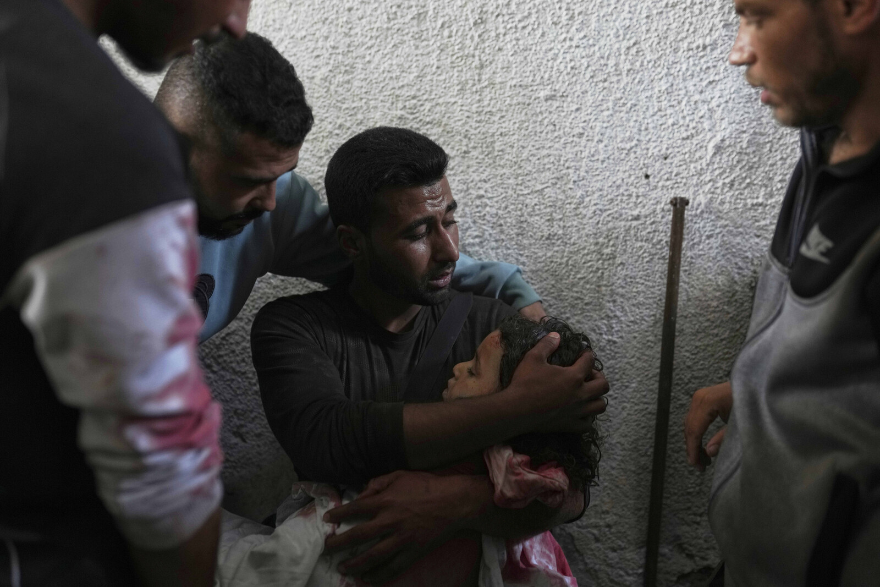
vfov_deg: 37.9
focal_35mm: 35
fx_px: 856
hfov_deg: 54.4
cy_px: 294
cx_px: 440
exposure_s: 1/125
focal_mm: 35
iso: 1250
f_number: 2
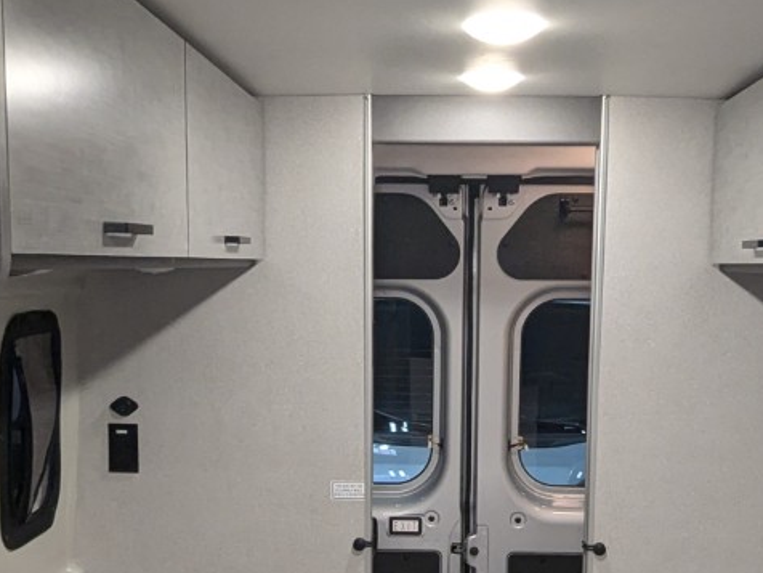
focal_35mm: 47
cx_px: 414
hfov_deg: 40.4
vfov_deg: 30.4
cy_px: 425
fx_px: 1036
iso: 258
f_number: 2.2
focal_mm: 2.35
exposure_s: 1/97.1
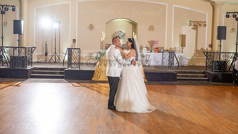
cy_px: 60
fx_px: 253
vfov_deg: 29.7
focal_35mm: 40
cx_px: 119
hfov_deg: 50.5
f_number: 4
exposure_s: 1/160
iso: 800
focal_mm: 38
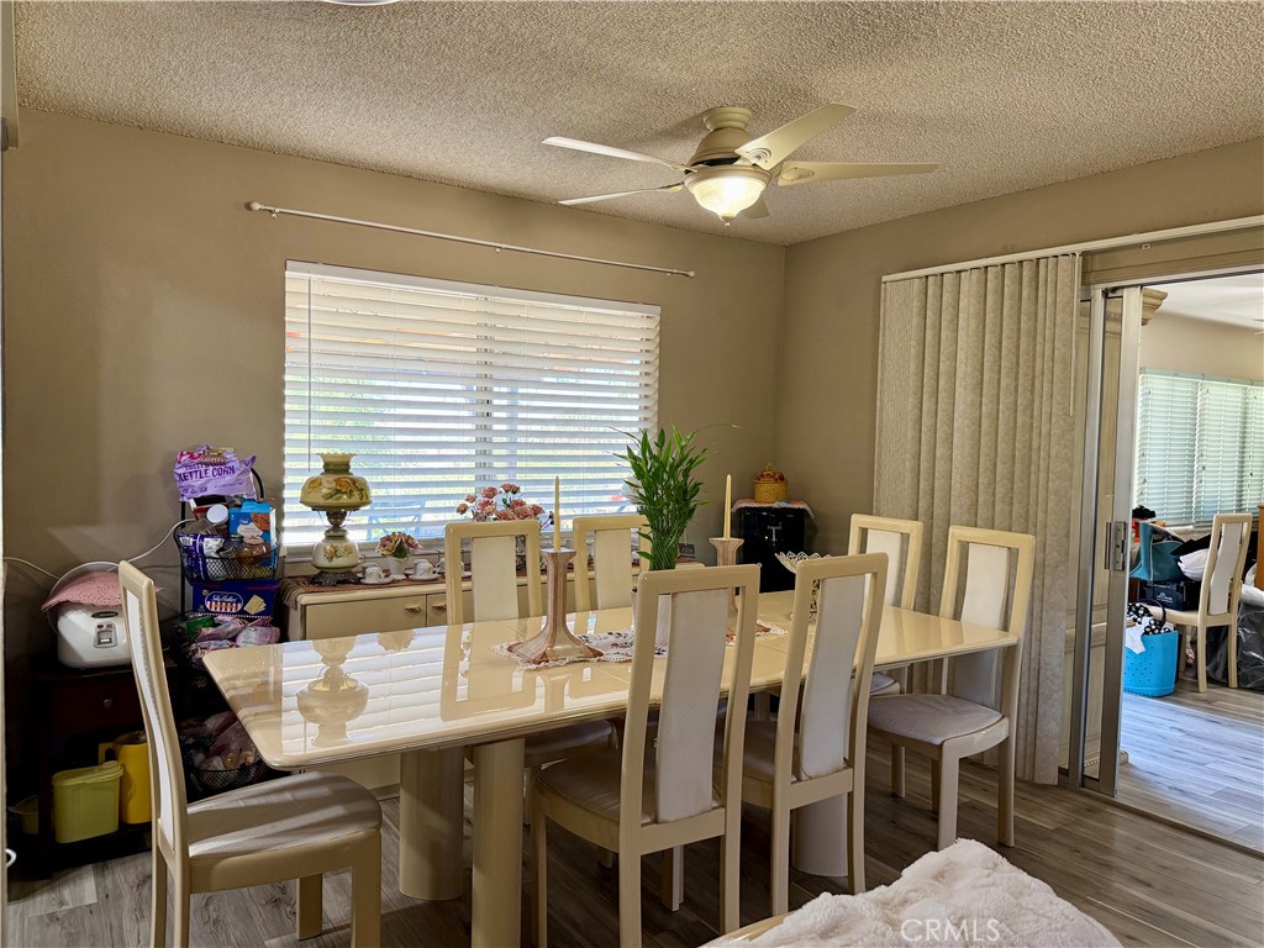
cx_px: 632
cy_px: 474
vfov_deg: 56.8
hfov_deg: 71.6
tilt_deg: -2.8
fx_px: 876
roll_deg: -0.4
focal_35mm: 24
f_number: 1.78
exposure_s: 1/120
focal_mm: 6.76
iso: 320
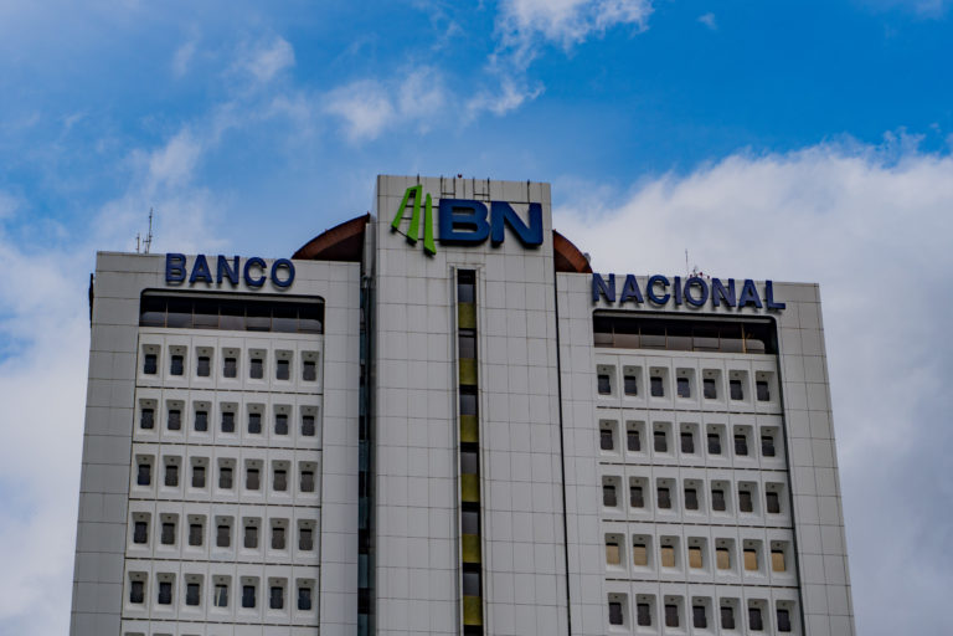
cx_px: 476
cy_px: 318
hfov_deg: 27.0
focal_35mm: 75
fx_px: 1985
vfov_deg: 18.2
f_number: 5.6
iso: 100
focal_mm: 50
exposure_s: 1/800
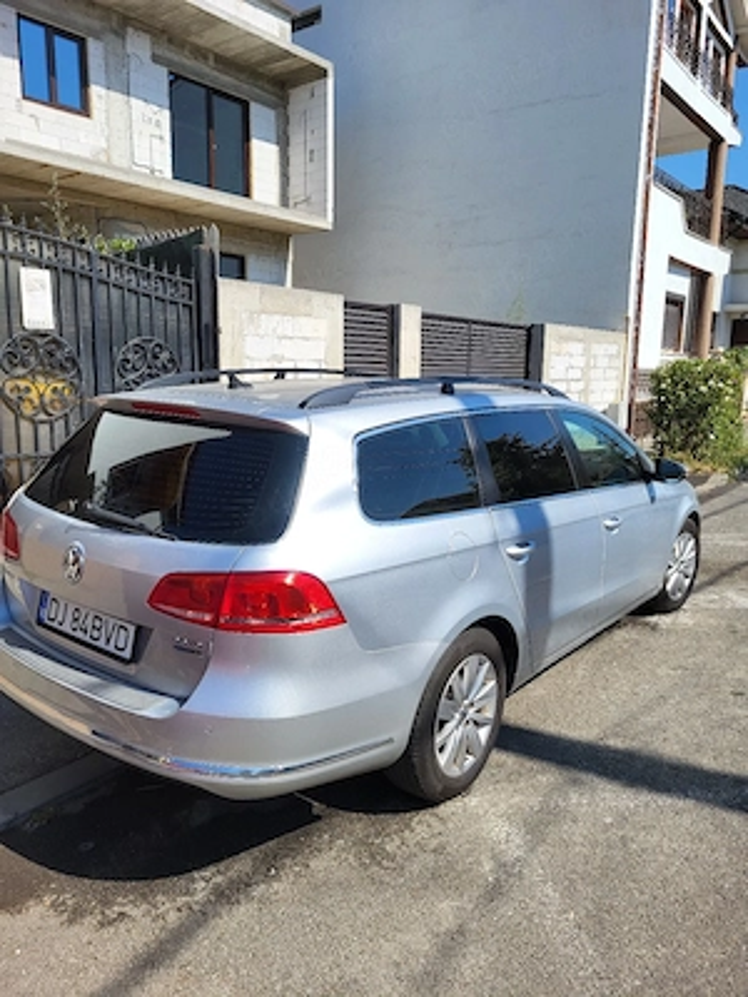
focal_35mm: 26
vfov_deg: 67.3
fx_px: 749
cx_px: 374
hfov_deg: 53.1
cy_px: 498
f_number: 1.8
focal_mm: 5.4
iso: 40
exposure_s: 1/3333
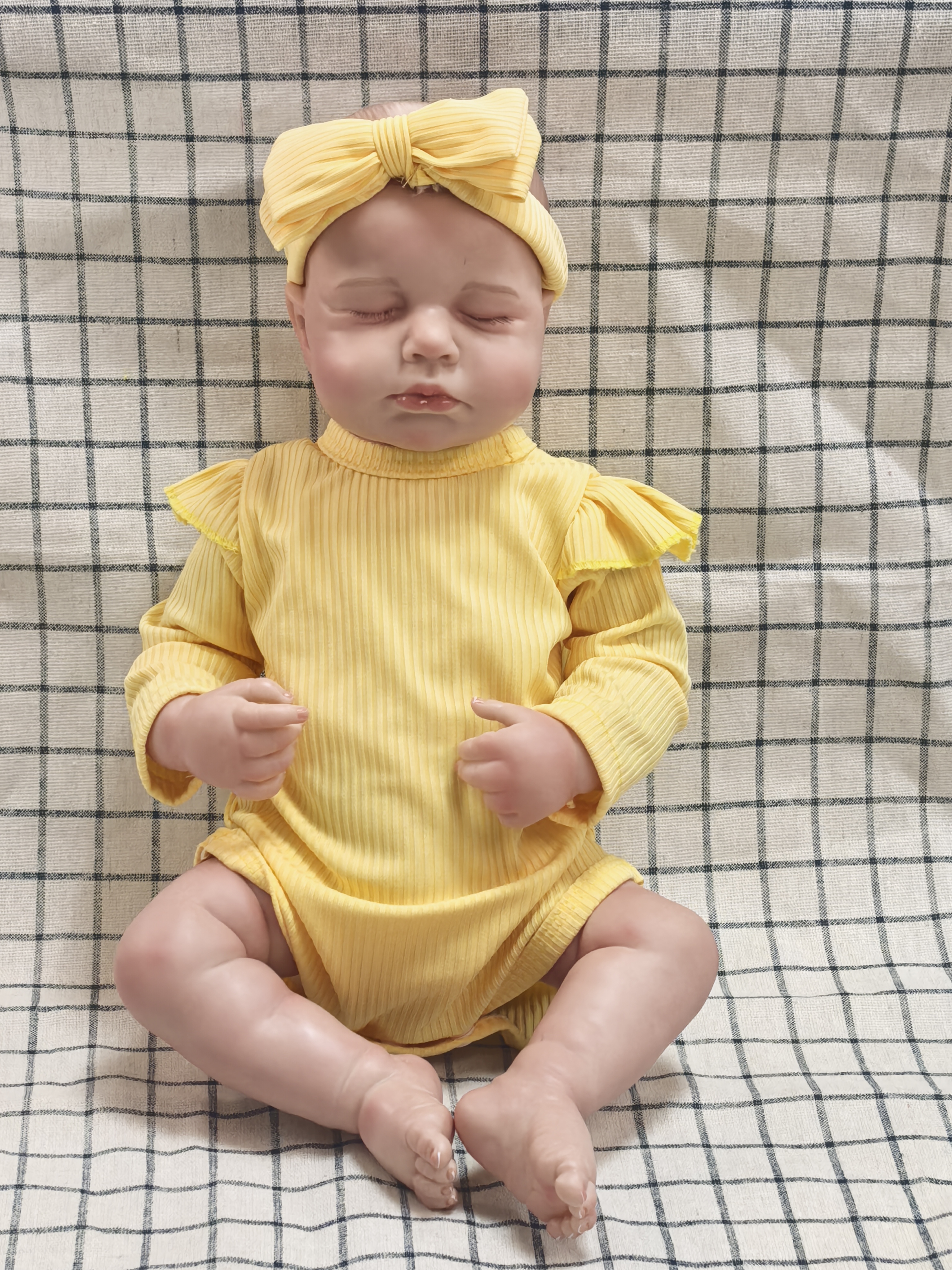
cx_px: 476
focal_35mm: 87
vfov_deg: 22.5
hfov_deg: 17.0
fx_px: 3190
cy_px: 635
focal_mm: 6.98
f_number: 2
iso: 640
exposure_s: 1/333
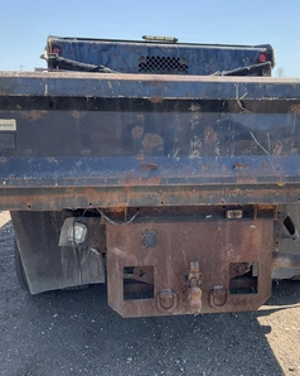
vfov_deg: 48.0
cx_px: 205
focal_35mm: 38
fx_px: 422
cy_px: 188
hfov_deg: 38.6
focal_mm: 3
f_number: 1.8
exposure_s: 1/666
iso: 25
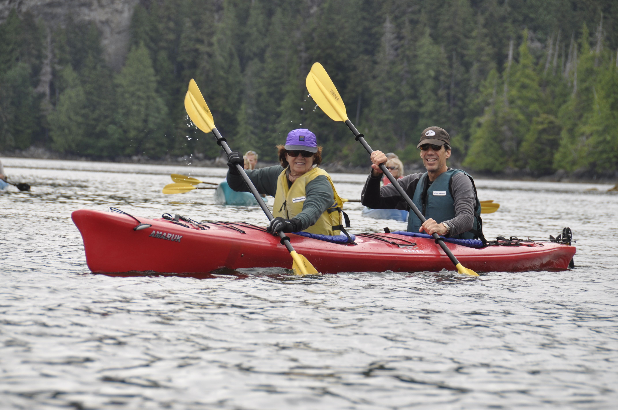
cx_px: 309
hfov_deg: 9.2
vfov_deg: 6.1
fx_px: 3858
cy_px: 205
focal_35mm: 225
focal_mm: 150
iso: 200
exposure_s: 1/200
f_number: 8
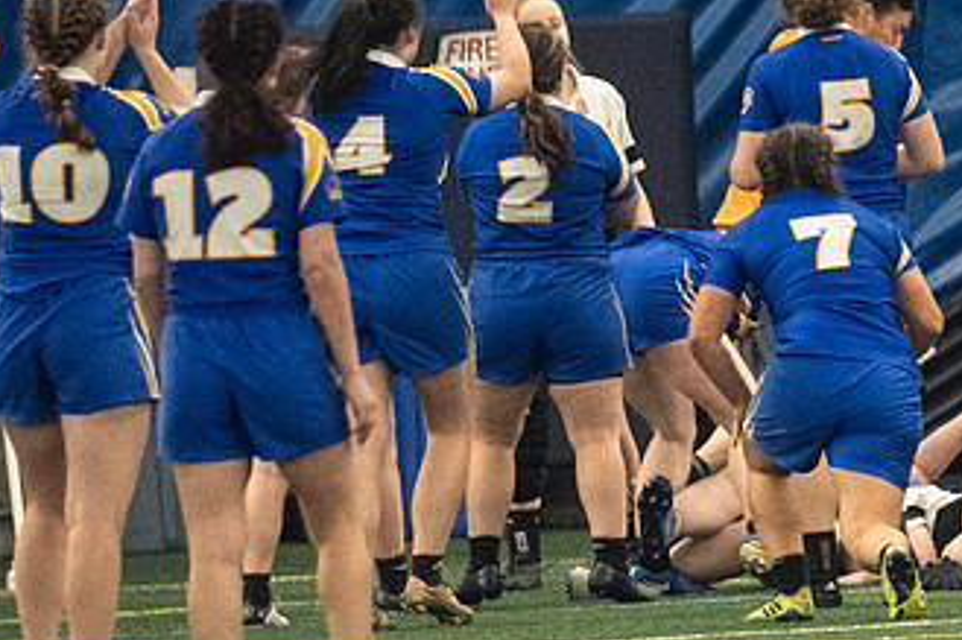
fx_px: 24598
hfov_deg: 2.2
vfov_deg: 1.5
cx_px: 1331
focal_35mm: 921
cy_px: 415
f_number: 2.8
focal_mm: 200
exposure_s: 1/500
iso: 10000
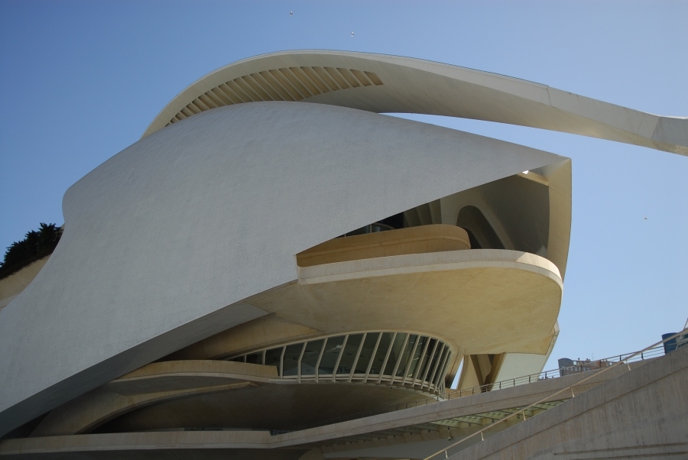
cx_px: 344
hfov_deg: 57.2
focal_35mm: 33
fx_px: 631
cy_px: 230
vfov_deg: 40.1
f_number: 2.8
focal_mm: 22
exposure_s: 1/2000
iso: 100
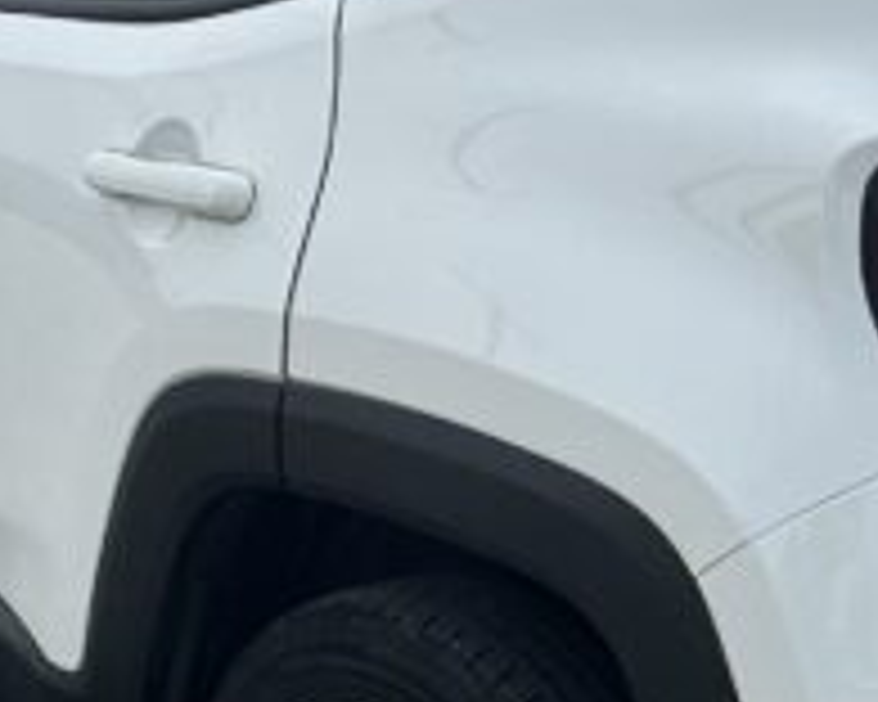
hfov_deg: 14.5
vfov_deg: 11.6
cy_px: 364
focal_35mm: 133
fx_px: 3456
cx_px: 387
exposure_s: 1/3704
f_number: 1.5
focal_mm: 5.7
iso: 50
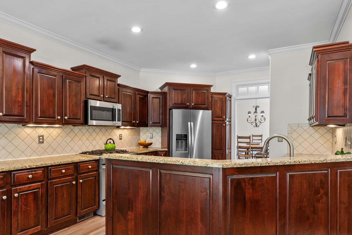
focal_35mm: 22
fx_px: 215
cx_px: 161
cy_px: 134
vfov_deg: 57.0
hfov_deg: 78.4
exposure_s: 1.6
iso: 100
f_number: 8
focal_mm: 16
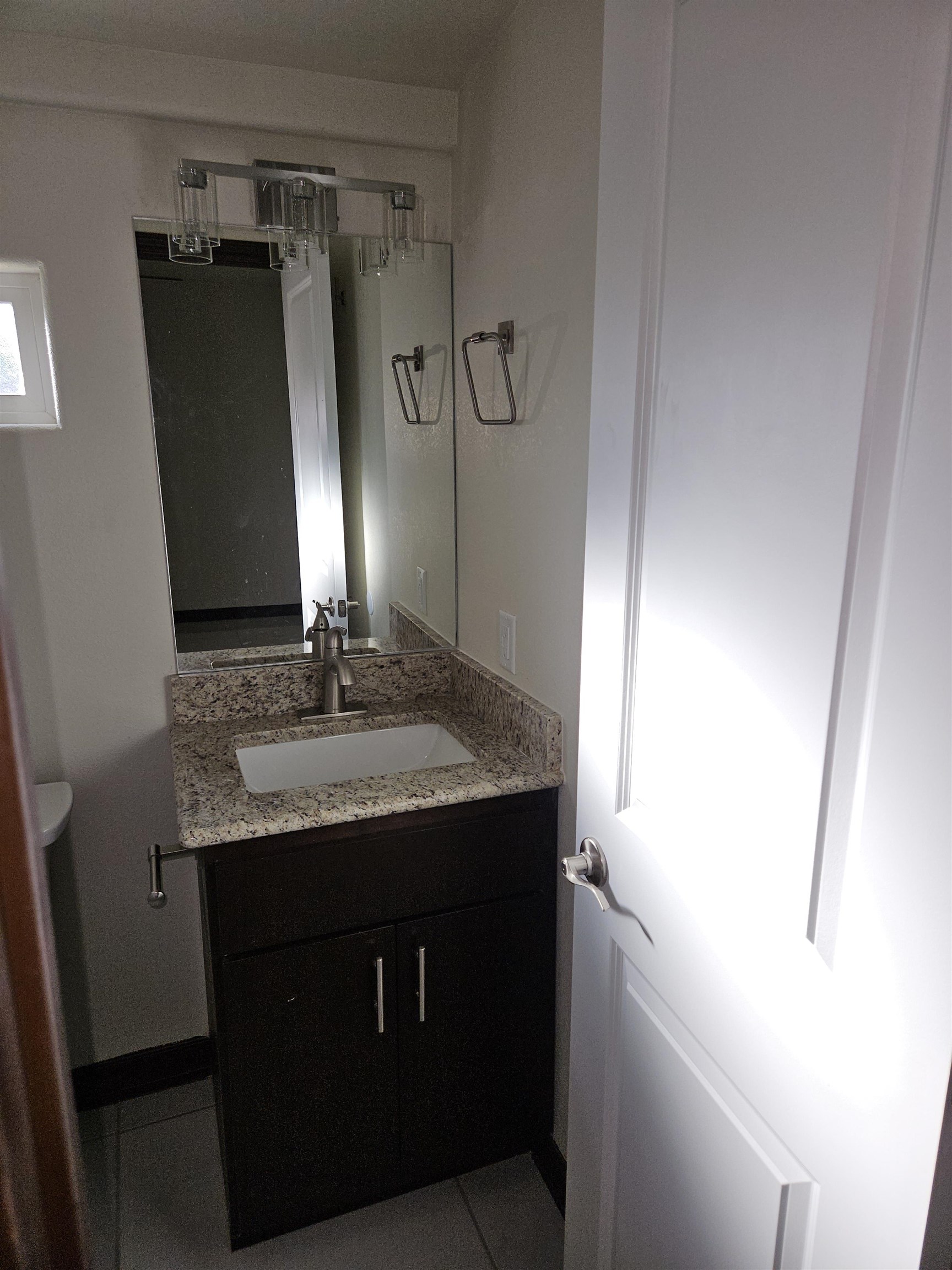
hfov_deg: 58.9
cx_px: 476
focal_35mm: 23
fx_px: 843
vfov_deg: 73.9
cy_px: 635
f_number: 1.8
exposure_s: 1/120
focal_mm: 5.4
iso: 50
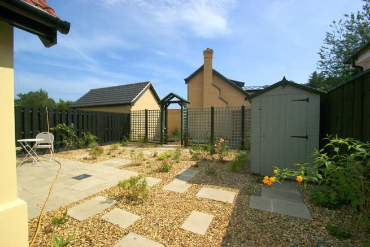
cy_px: 124
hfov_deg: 100.4
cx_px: 185
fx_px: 154
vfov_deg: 77.4
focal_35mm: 15
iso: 100
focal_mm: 10
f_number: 8
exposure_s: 1/1000
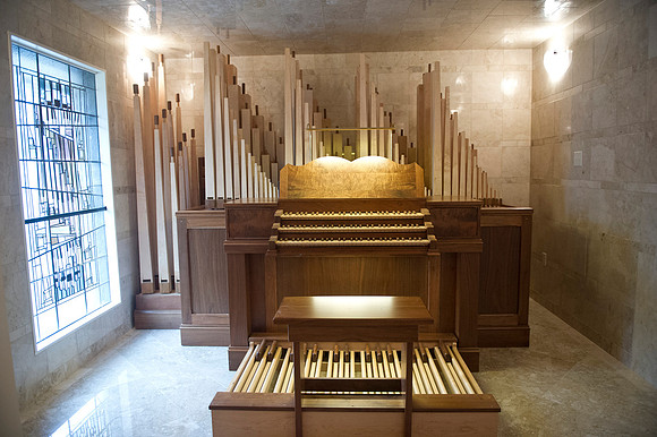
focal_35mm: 24
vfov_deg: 53.1
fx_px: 438
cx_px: 328
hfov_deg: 73.8
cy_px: 218
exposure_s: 1/250
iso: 3200
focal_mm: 24
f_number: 2.8
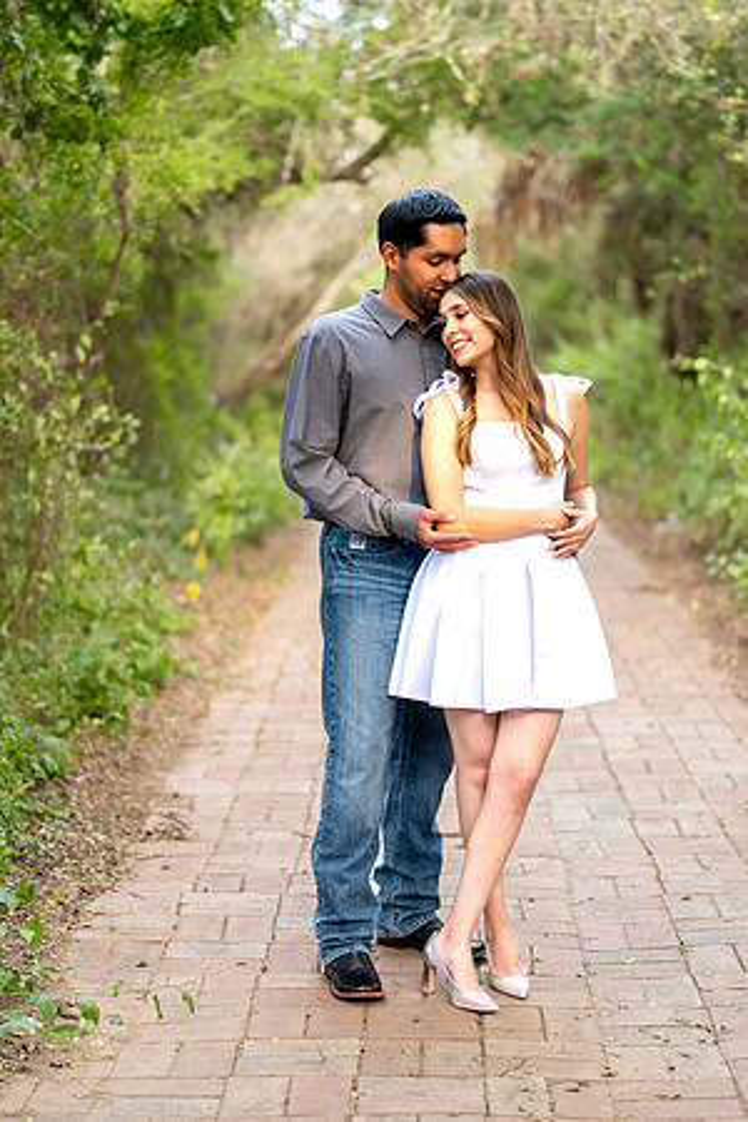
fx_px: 2337
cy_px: 561
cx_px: 374
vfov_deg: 27.0
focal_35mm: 75
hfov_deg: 18.2
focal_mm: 50
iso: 200
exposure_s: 1/250
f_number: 1.2
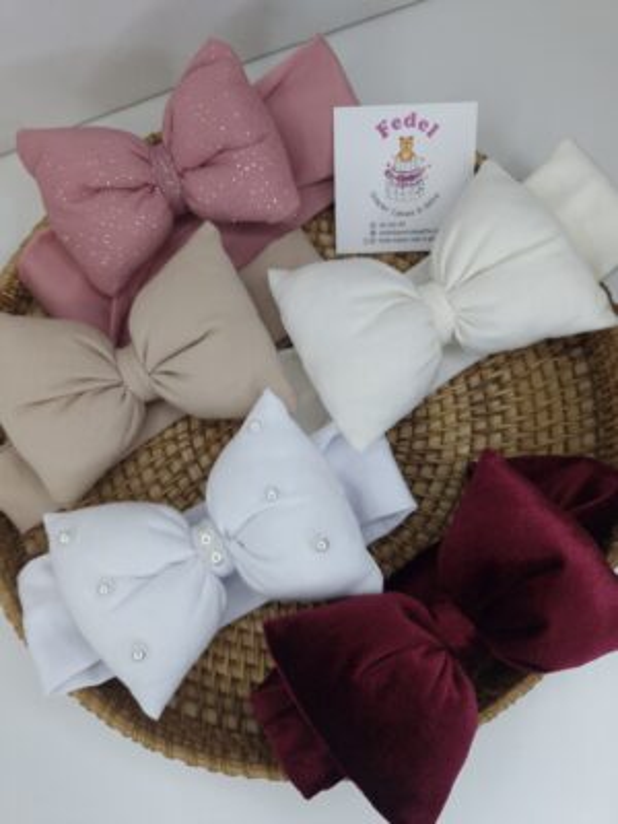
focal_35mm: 23
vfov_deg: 73.9
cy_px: 412
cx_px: 309
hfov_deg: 58.9
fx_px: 547
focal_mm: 5.54
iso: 64
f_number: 1.8
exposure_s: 1/100
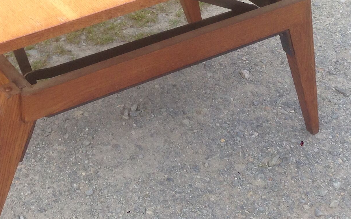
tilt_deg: -29.0
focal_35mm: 94
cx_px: 95
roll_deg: -1.7
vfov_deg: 13.7
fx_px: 899
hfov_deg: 21.9
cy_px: -10
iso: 50
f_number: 2.4
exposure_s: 1/437
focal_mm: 4.12
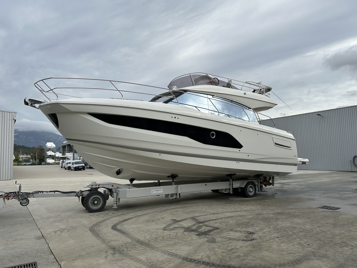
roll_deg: +1.9
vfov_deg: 53.1
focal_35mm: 26
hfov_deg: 67.3
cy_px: 134
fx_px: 268
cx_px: 178
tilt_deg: +5.6
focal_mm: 5.7
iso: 50
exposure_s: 1/2165
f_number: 1.5
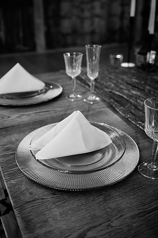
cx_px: 79
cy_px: 119
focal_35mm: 39
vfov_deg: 49.6
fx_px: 257
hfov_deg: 34.1
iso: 1250
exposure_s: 1/200
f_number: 3.5
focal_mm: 39
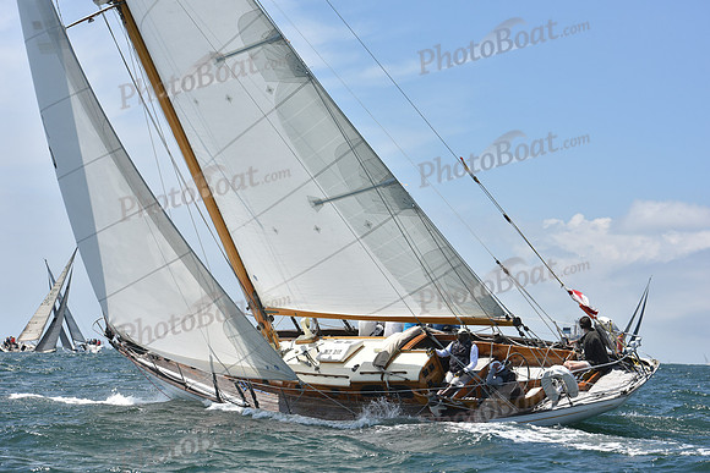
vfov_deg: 15.9
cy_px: 236
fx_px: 1696
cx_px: 355
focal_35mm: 86
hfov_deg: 23.6
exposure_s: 1/1250
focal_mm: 86
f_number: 7.1
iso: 250
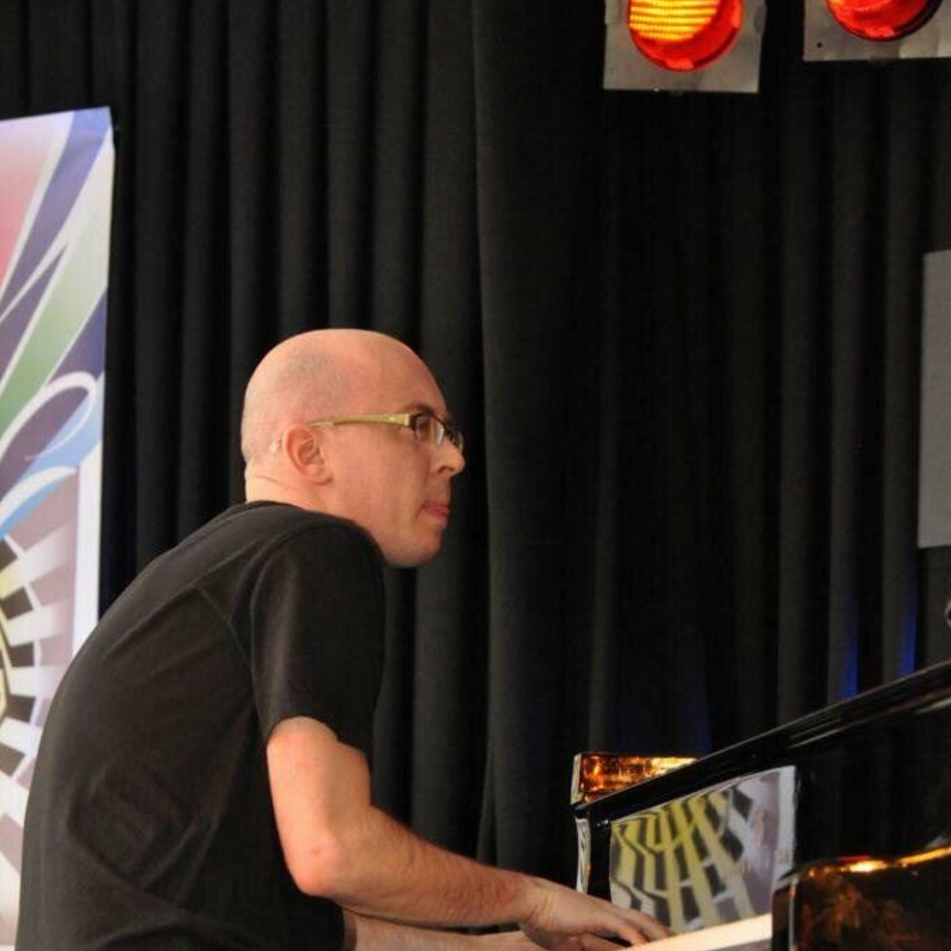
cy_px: 702
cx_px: 476
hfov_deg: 12.9
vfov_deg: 12.9
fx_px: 4196
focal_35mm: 135
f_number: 5
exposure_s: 1/125
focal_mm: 70
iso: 2500
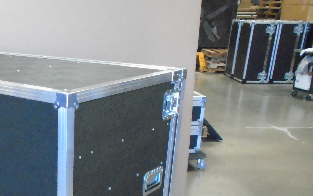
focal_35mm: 50
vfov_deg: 24.8
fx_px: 426
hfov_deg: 38.1
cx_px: 44
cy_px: 187
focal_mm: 4.6
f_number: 3.2
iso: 800
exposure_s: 1/80
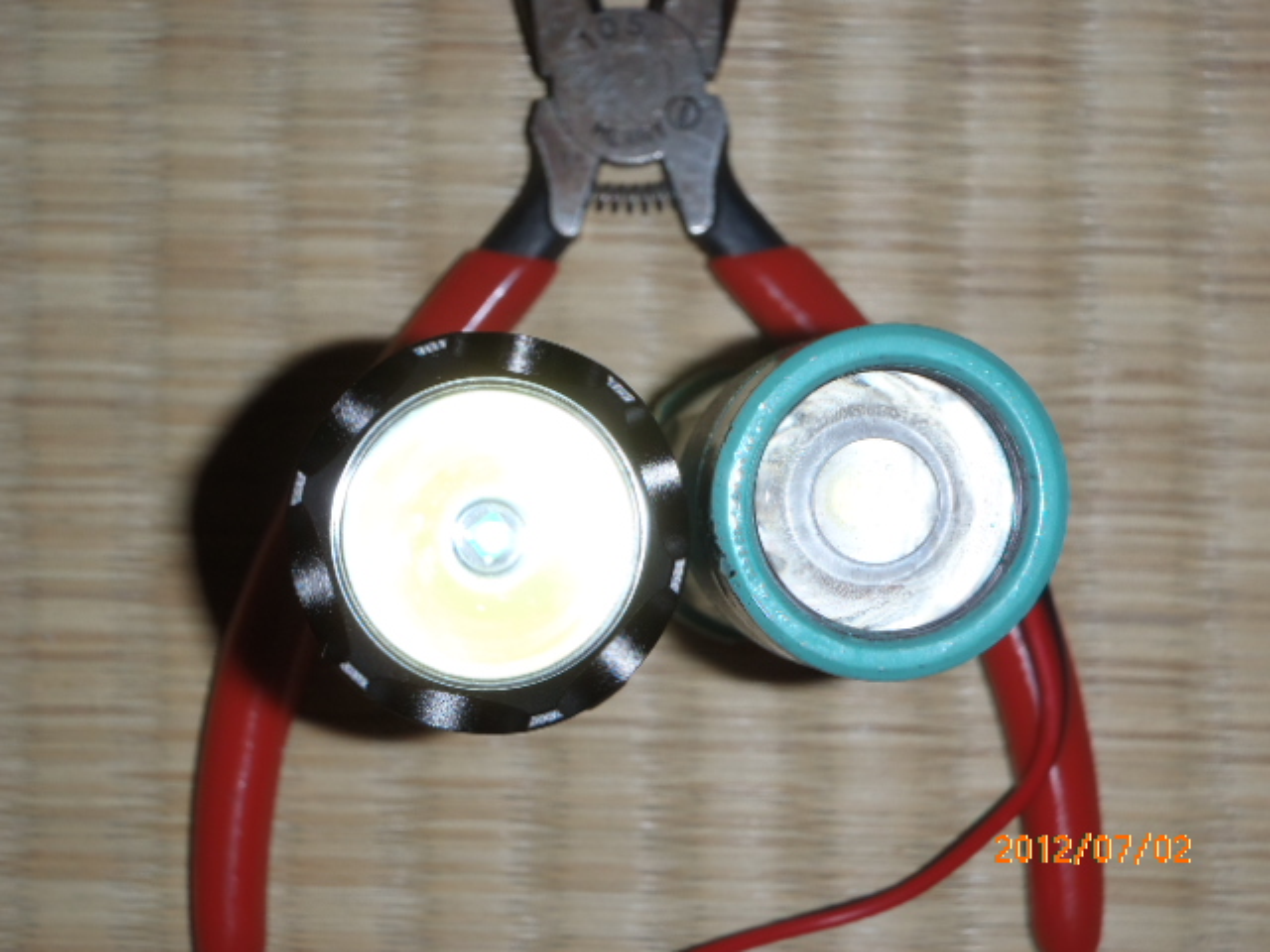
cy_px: 476
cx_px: 635
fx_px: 3742
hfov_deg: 19.3
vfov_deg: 14.5
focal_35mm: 102
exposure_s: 1/100
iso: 100
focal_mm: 18.2
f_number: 5.1
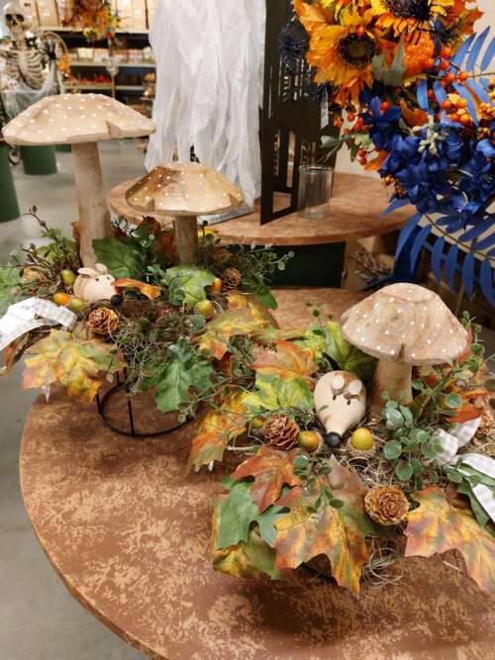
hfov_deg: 56.8
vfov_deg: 71.6
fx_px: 458
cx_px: 248
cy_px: 330
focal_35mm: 24
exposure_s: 1/33
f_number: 1.8
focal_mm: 5.23
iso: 400
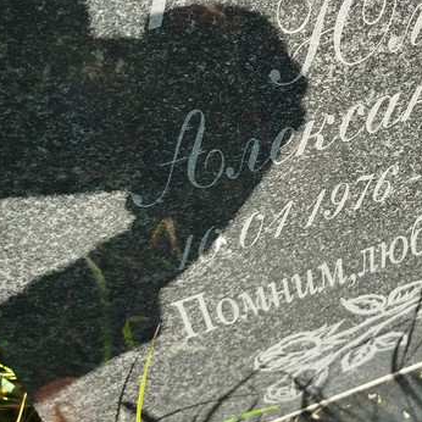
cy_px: 88
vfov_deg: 33.7
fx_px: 676
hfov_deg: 32.1
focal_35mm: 49
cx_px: 417
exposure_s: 1/312
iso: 50
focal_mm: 5.31
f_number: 1.7
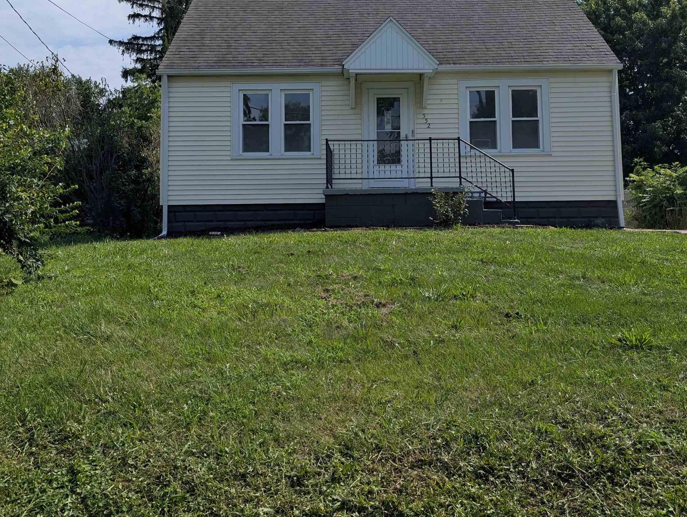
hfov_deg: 55.3
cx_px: 353
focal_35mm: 33
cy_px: 172
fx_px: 656
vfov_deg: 42.5
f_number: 1.68
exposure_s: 1/1764
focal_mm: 6.9
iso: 22
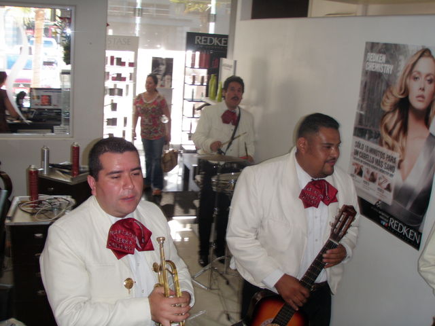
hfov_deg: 49.0
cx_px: 218
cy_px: 163
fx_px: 478
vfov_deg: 37.7
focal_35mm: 38
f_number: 3.5
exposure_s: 1/30
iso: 100
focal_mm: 6.7
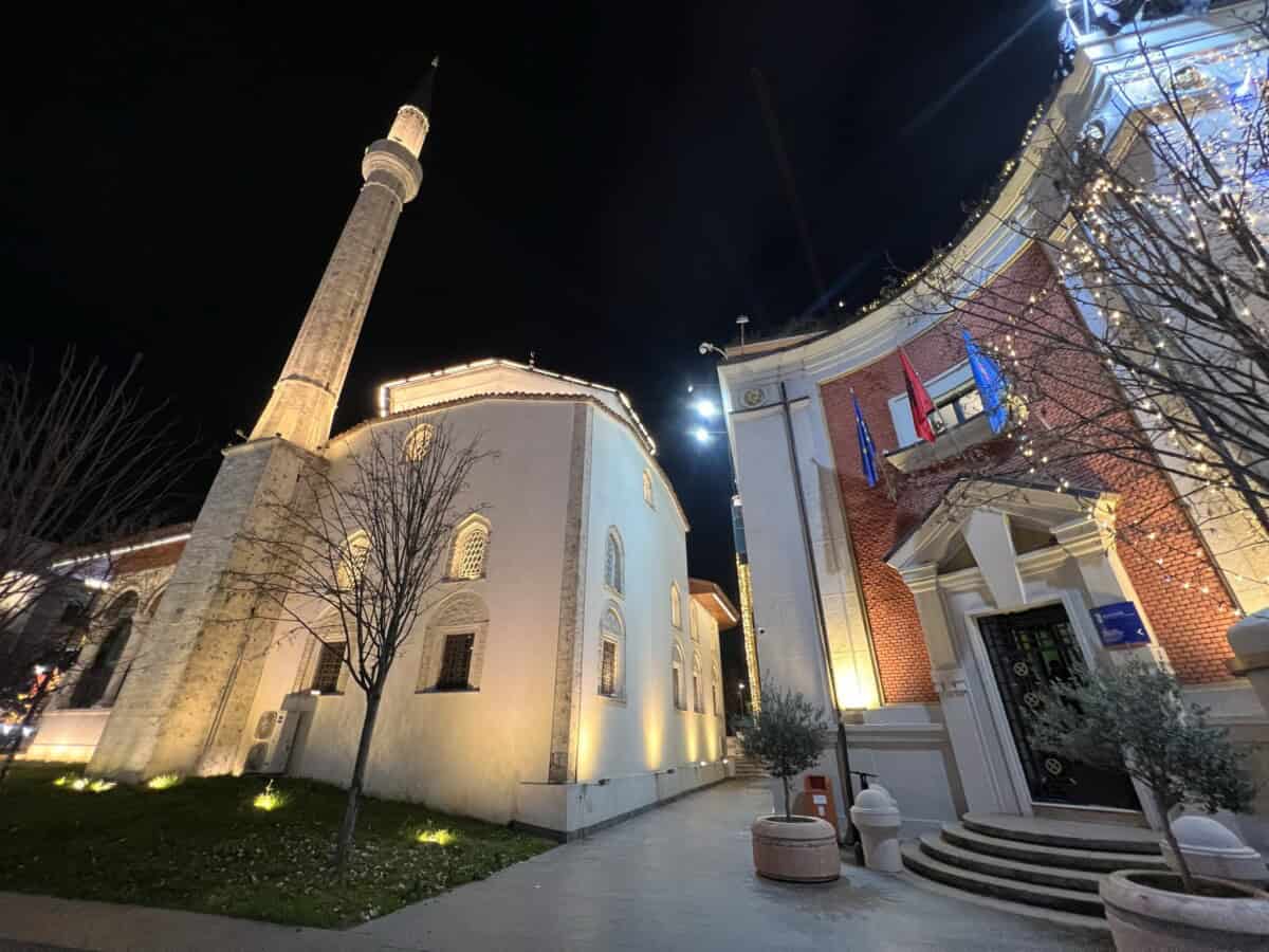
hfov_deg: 106.2
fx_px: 477
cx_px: 634
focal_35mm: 13
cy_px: 476
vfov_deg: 89.9
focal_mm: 1.6
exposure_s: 1/50
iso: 320
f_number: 1.8
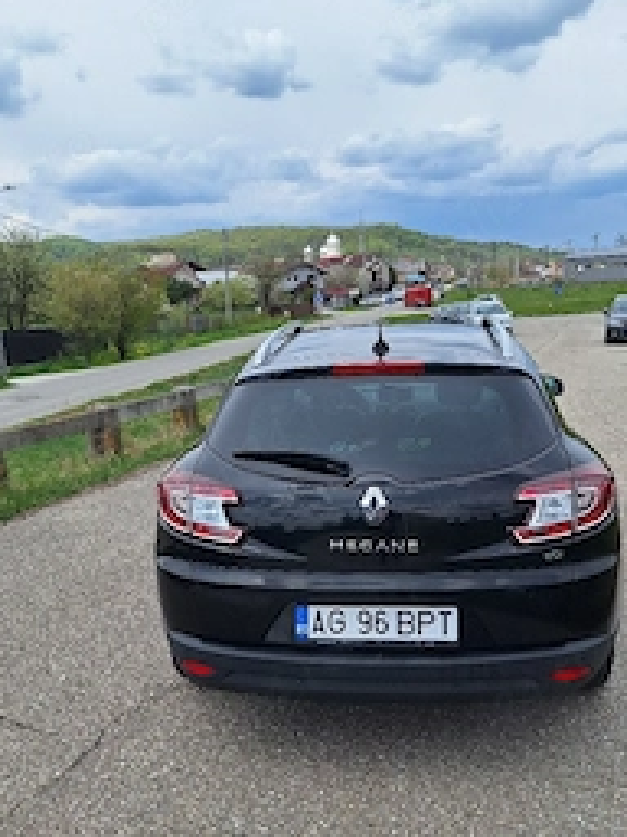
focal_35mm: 36
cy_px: 504
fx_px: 869
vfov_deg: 51.0
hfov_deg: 39.7
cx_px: 307
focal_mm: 5.54
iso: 40
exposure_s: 1/5000
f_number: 1.8
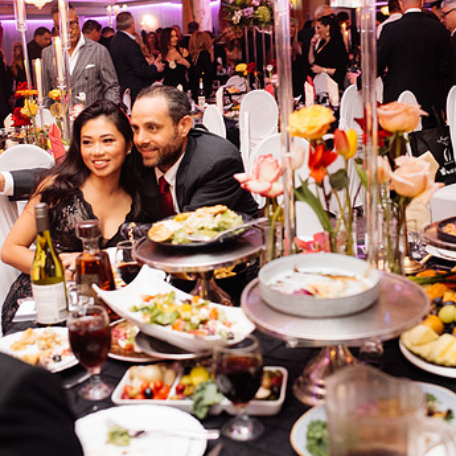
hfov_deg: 34.0
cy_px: 208
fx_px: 745
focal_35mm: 50
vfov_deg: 34.0
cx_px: 208
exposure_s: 1/200
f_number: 2.8
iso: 2500
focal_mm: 35
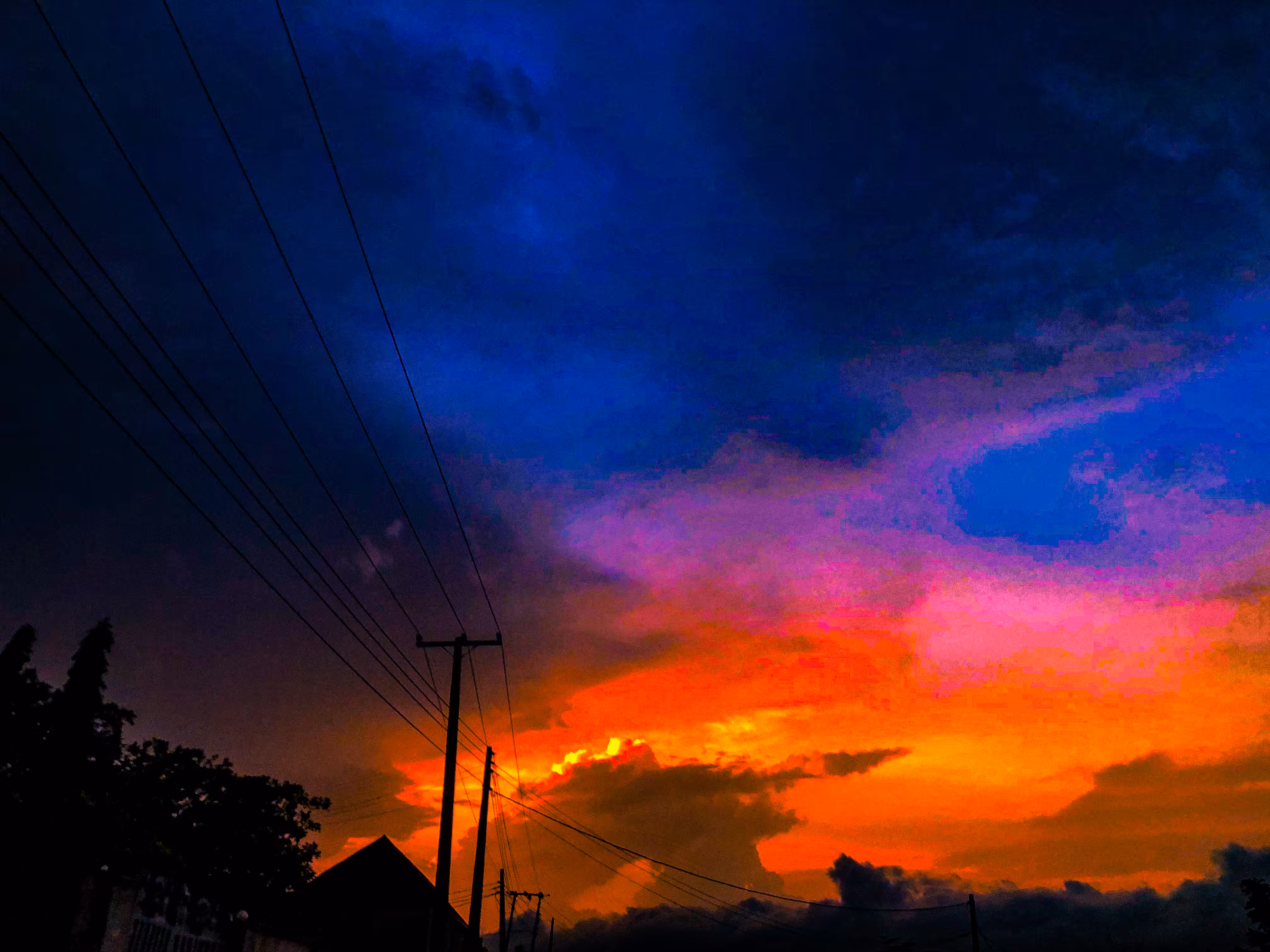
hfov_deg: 63.4
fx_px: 1027
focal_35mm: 28
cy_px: 476
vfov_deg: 49.7
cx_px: 635
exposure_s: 1/30
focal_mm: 4
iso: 40
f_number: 1.8
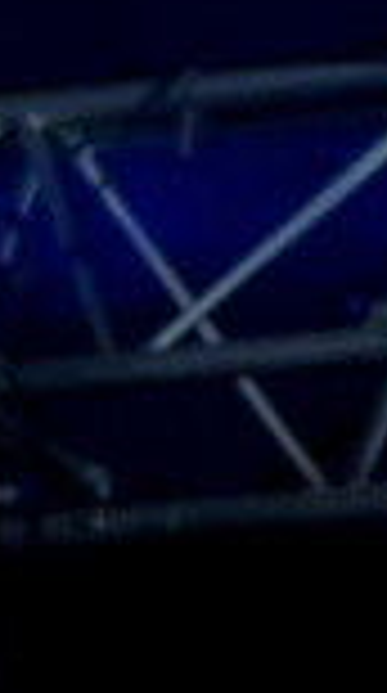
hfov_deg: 2.3
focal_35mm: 515
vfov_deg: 4.2
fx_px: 9447
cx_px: 1026
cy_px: 1156
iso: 2500
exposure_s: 1/125
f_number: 5
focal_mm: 70
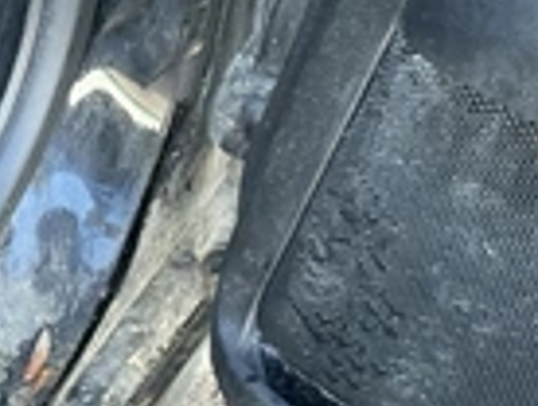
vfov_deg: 18.0
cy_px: 367
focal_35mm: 81
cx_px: -203
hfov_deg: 21.3
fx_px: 1261
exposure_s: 1/60
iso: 100
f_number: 1.8
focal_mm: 3
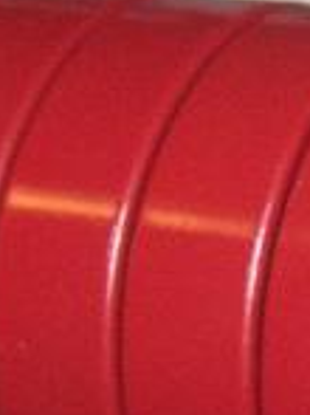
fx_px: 3097
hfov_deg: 5.6
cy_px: 505
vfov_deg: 7.6
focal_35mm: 259
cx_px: 705
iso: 125
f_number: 4
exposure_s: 1/80
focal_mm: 8
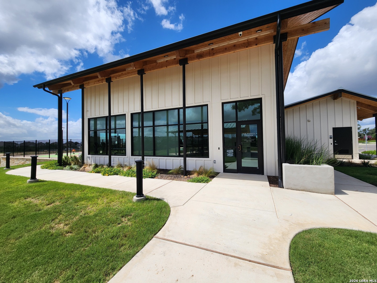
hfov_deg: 106.2
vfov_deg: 89.9
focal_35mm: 13
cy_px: 142
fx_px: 142
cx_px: 188
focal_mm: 2.2
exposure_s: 1/3291
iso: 50
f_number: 2.2
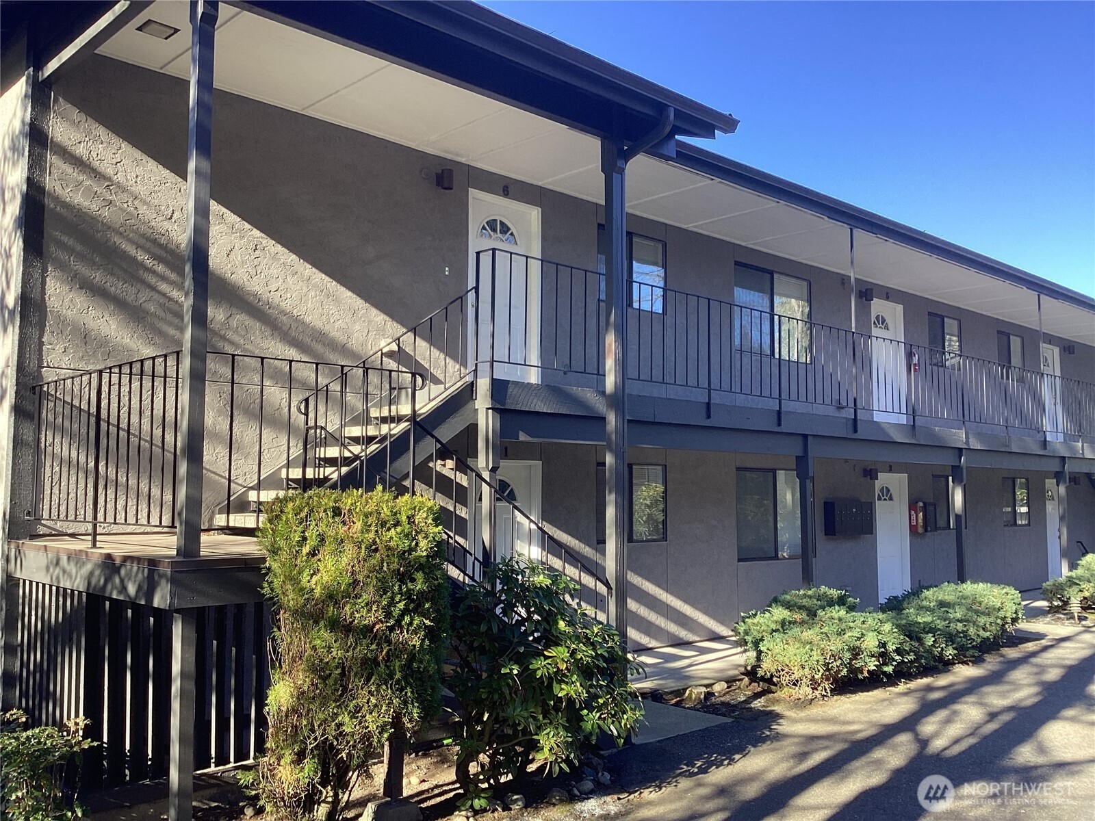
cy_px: 410
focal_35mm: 31
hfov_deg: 58.4
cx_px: 548
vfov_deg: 45.4
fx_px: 981
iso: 25
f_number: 2.4
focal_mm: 3.3
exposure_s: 1/123
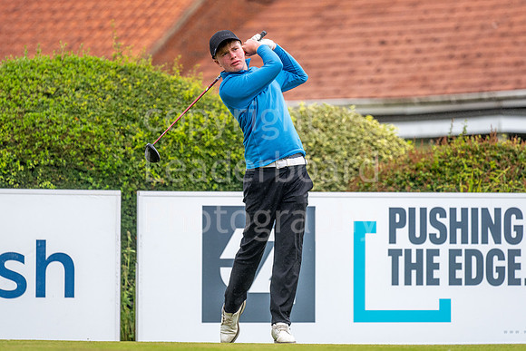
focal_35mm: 331
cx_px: 244
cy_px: 163
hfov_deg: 6.2
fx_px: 4844
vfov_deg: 4.1
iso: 500
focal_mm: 300
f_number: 4
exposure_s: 1/2000
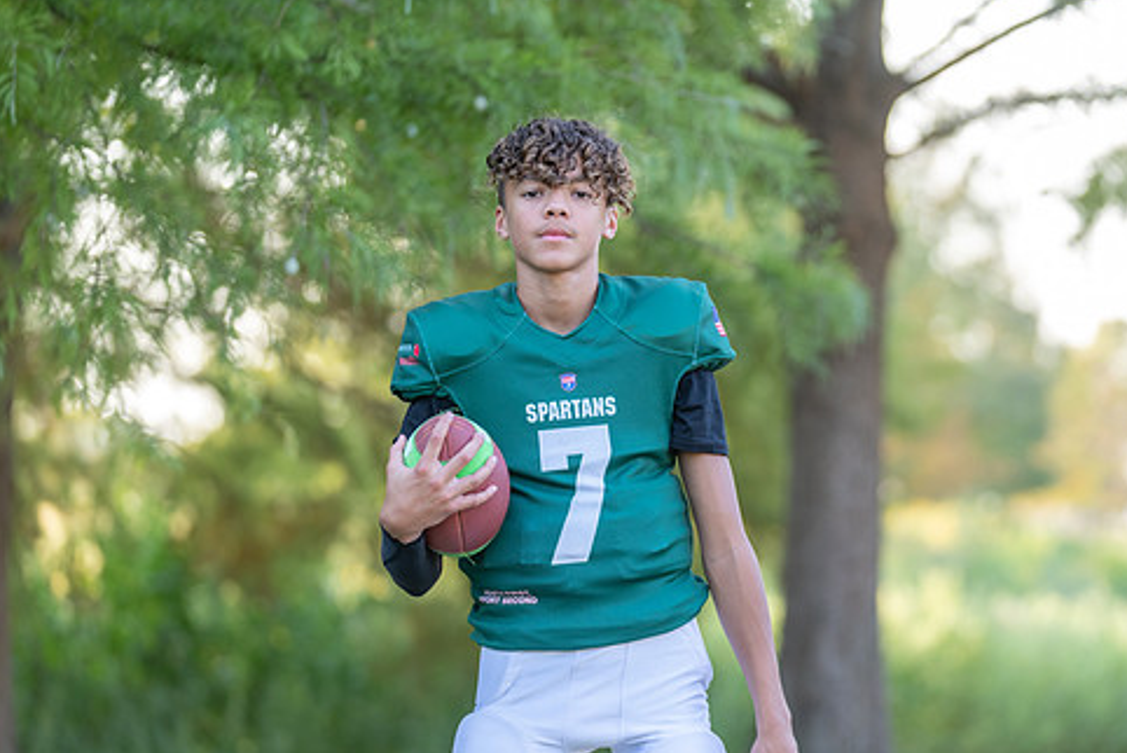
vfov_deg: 8.7
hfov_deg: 13.0
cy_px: 441
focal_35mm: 158
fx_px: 4949
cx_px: 622
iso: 250
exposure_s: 1/320
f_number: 2.8
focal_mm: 125
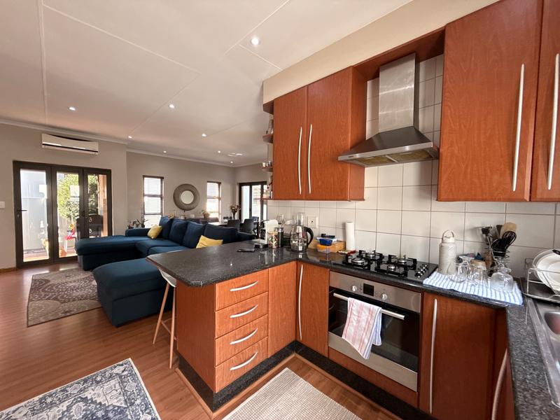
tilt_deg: -1.4
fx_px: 226
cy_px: 210
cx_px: 280
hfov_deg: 102.1
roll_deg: -0.9
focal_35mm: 14
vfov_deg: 85.7
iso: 400
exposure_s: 1/60
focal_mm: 2.22
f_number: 2.2
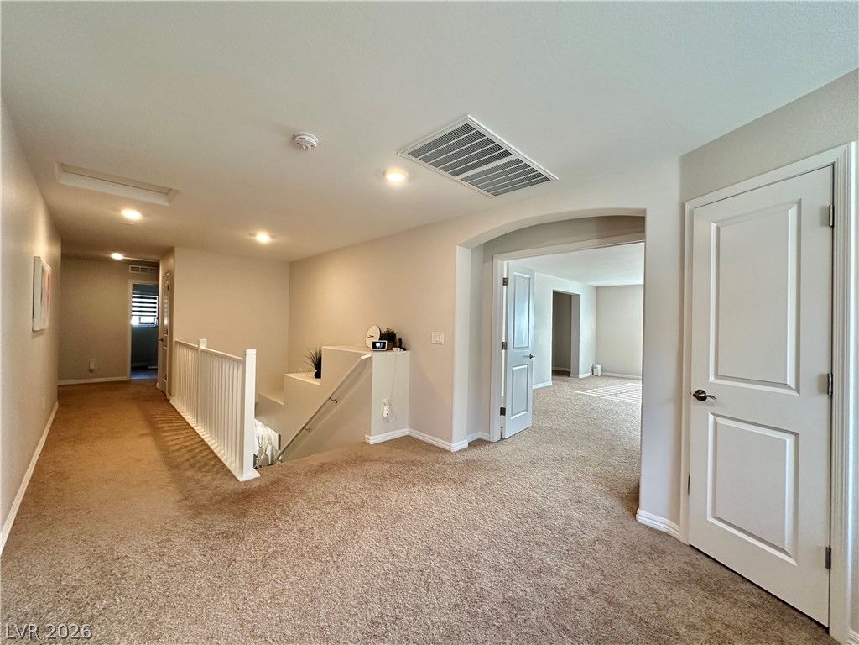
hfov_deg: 102.1
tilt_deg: +0.3
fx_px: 347
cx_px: 430
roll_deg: -1.3
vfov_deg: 85.7
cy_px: 322
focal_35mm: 14
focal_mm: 2.22
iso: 250
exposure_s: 1/120
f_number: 2.2
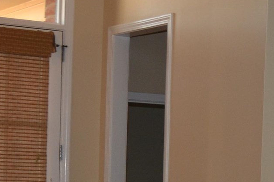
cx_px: 361
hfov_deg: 14.9
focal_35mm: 131
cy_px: 257
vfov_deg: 10.2
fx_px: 997
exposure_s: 1/100
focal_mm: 18
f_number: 3.5
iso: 400
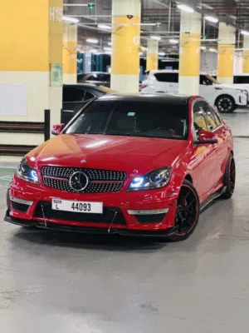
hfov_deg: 19.1
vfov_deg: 25.3
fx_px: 739
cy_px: 166
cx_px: 124
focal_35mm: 77
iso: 400
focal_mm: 9
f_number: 2.8
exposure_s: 1/20
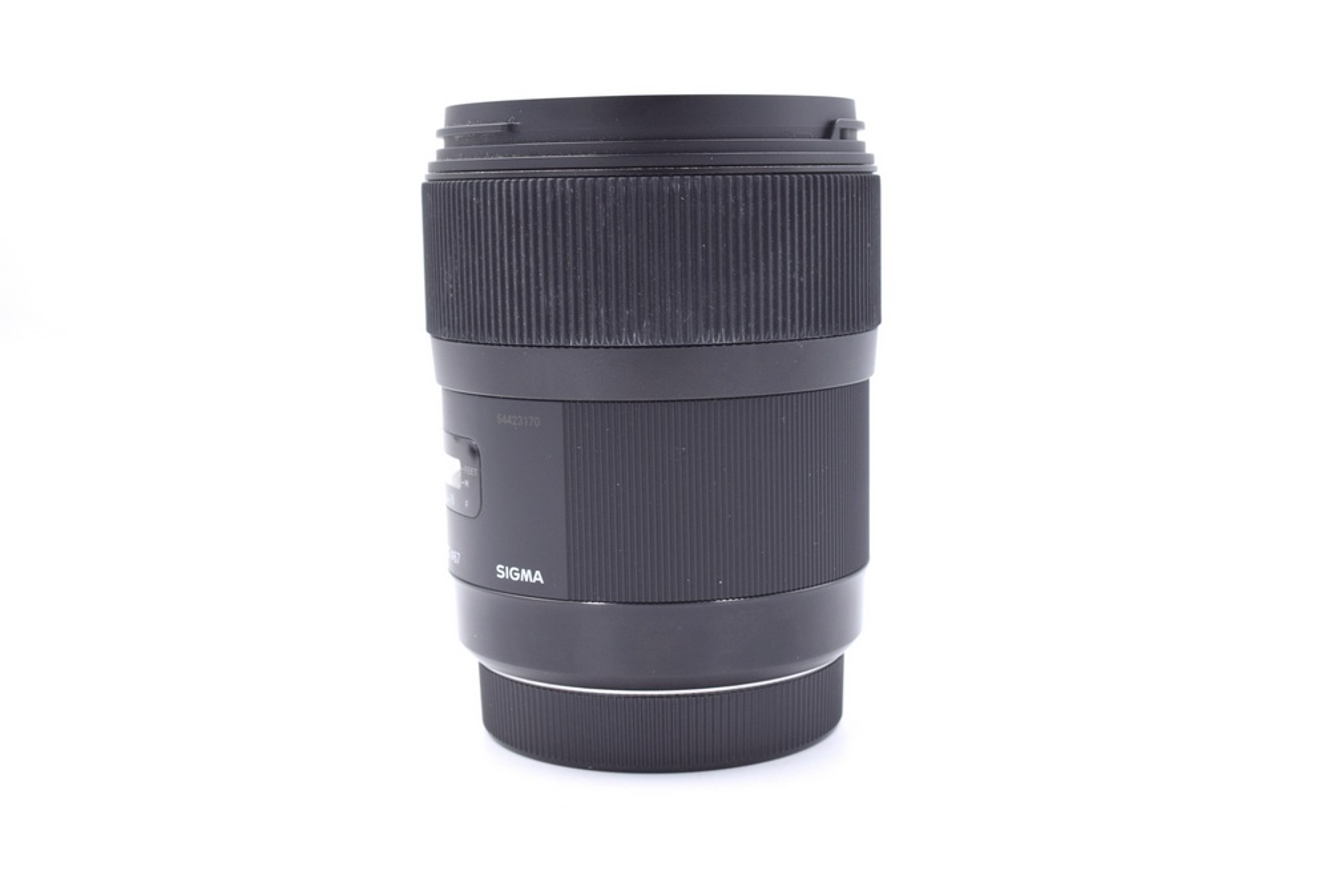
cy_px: 444
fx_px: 1881
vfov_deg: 26.5
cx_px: 664
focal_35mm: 51
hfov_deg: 38.9
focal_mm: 34
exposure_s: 1/125
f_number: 7.1
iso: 400
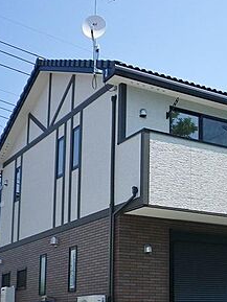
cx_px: 206
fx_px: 542
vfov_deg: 30.7
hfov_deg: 23.0
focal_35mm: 62
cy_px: 227
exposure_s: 1/800
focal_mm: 5.05
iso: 100
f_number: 3.5
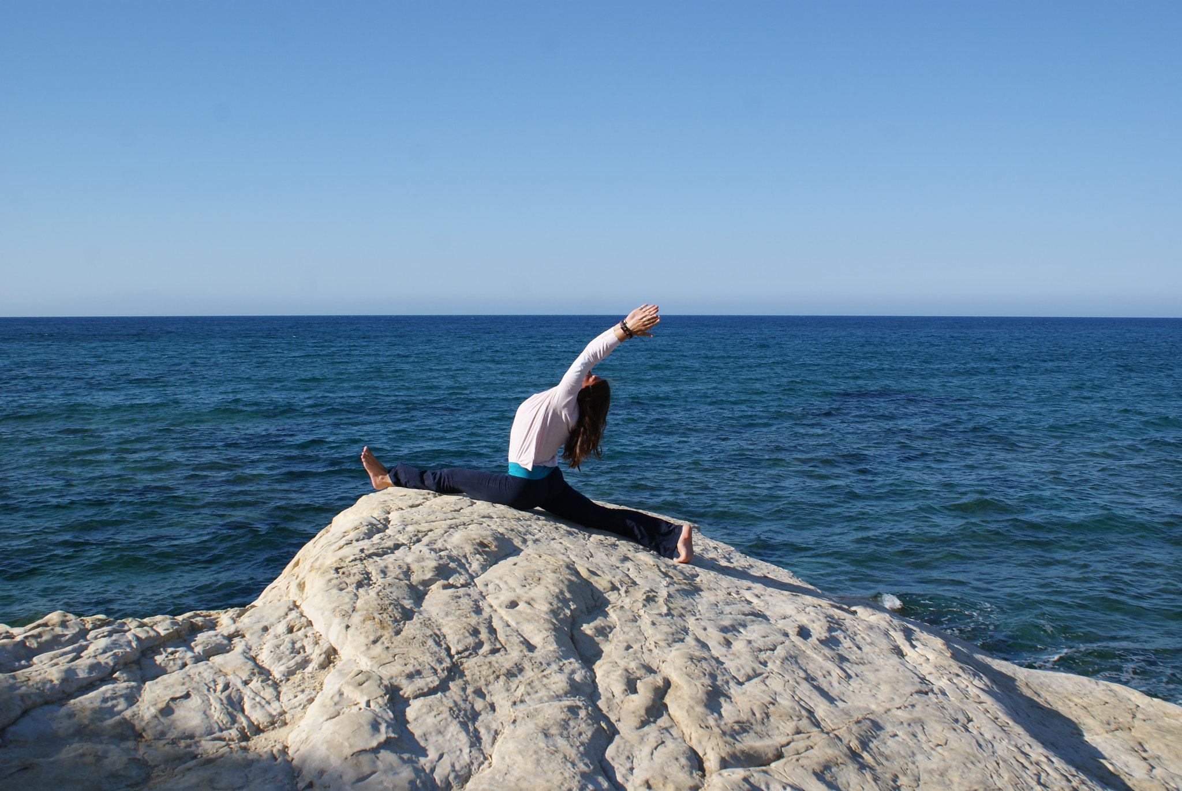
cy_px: 396
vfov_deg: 37.0
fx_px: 1183
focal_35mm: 36
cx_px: 591
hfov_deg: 53.1
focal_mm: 24
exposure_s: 1/250
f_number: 10
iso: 100
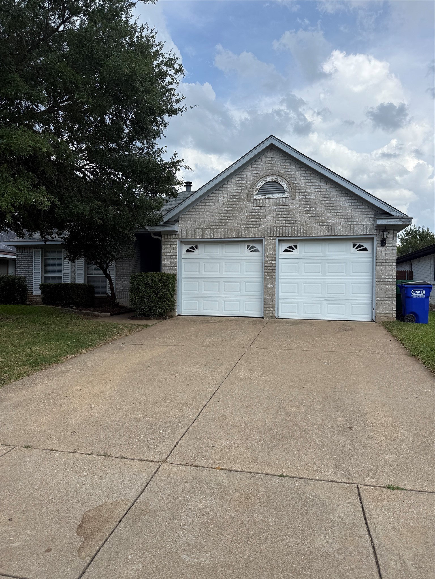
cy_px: 290
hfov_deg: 56.8
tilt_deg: +1.0
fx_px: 402
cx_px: 218
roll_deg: -0.4
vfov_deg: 71.6
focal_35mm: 24
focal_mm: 6.76
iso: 80
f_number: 1.78
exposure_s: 1/3953
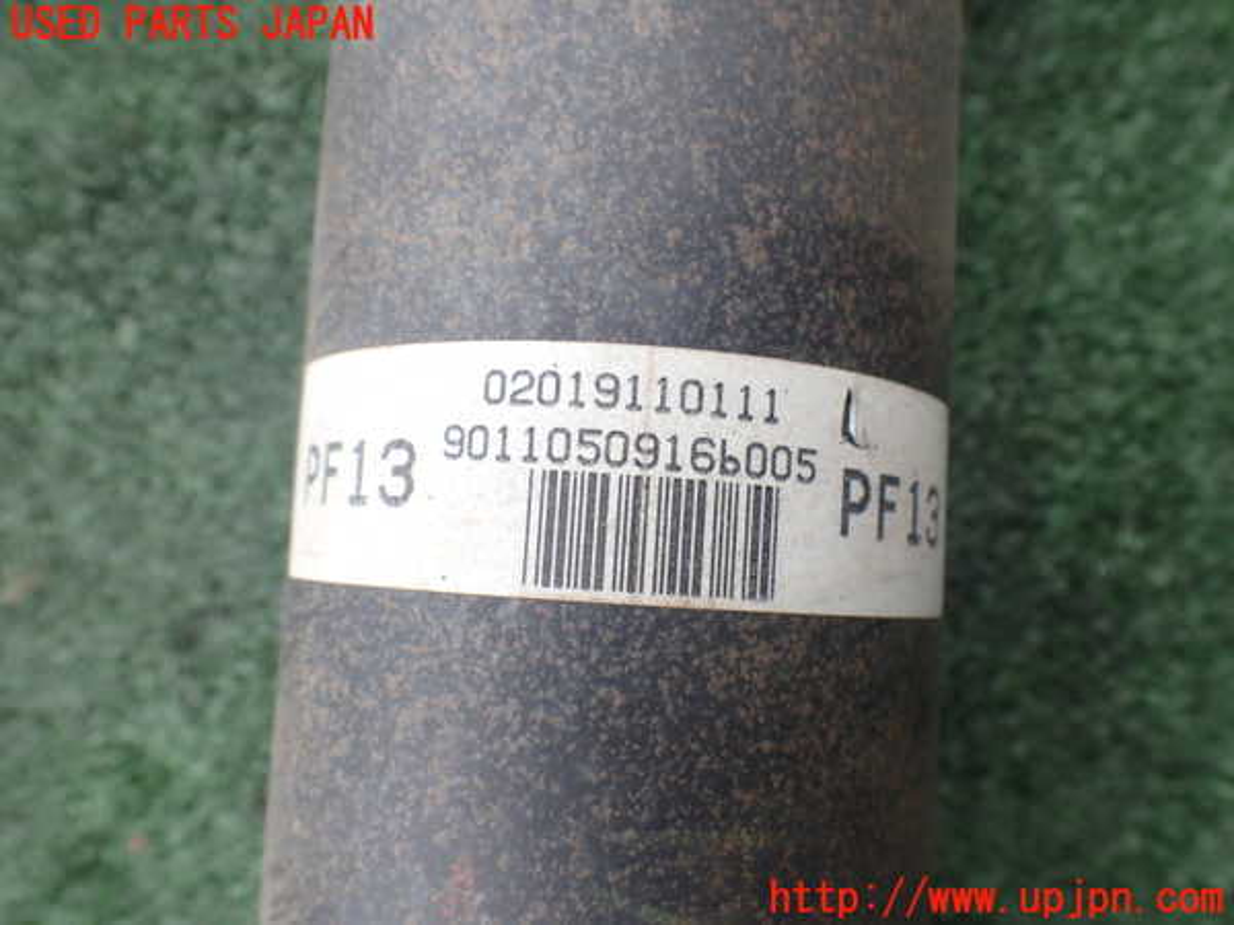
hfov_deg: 60.0
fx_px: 1069
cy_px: 462
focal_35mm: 30
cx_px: 617
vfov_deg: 46.8
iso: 100
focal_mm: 5.4
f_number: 3.2
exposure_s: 1/160
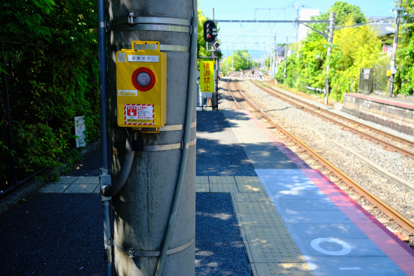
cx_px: 207
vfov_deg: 37.9
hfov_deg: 54.4
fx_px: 402
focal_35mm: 35
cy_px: 138
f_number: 4.5
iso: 400
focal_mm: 23
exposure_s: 1/500
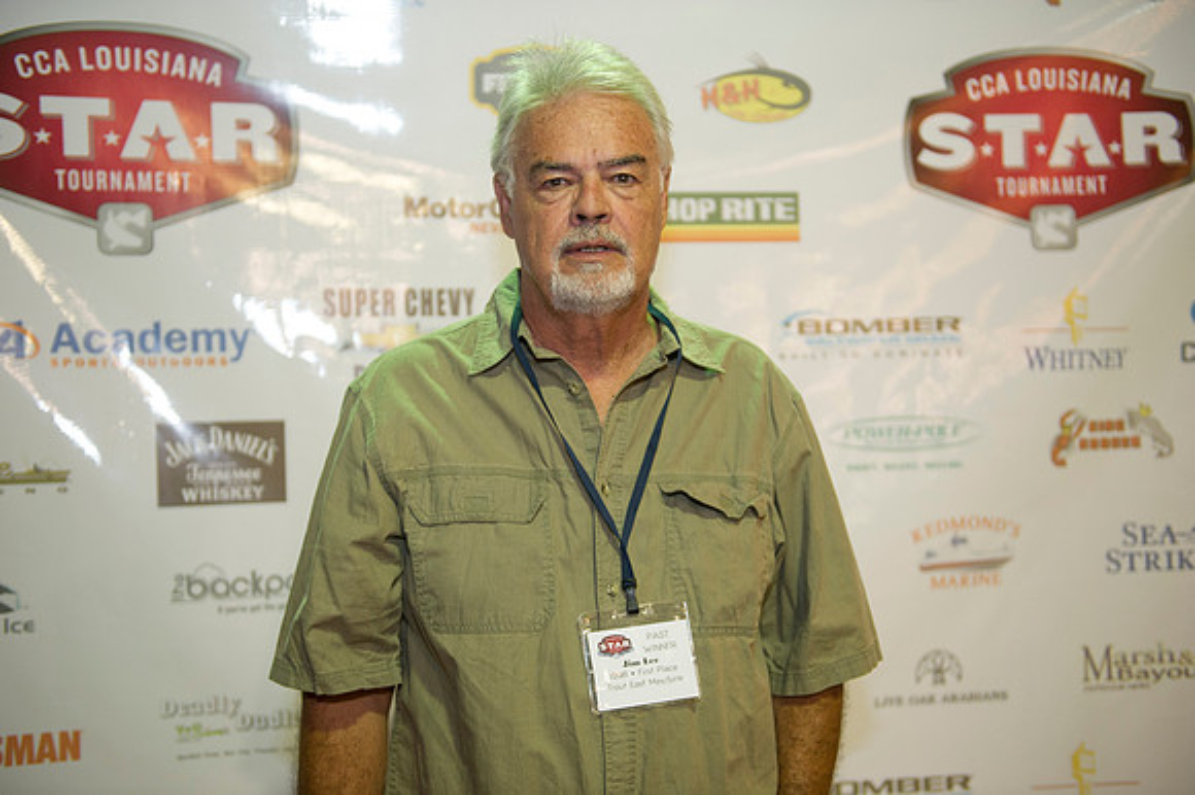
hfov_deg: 44.5
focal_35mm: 44
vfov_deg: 30.5
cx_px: 598
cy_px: 398
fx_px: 1460
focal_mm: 44
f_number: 2.8
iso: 1250
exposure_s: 1/60
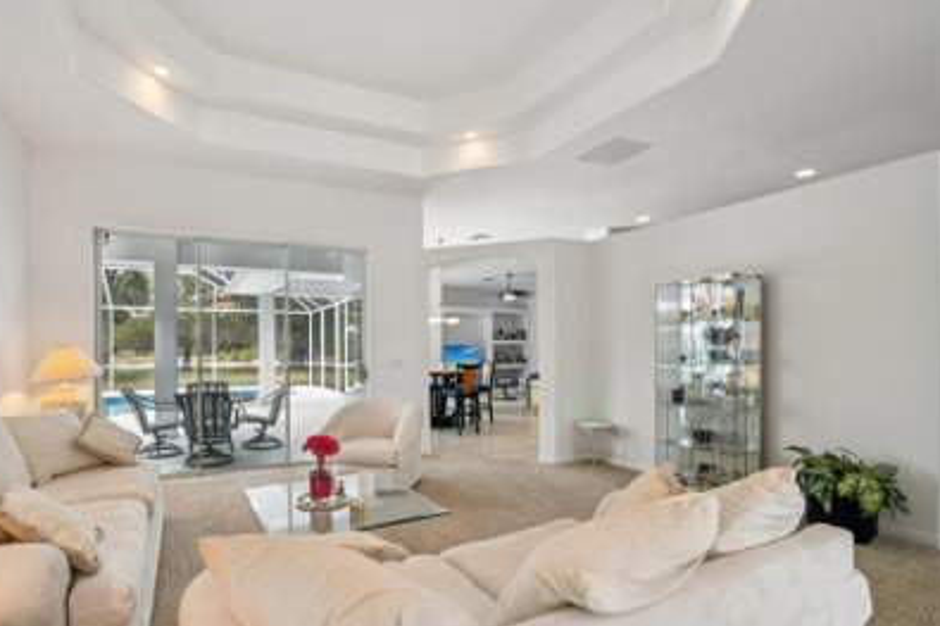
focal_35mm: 17
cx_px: 383
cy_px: 358
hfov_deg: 92.3
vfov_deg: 70.0
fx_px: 444
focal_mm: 14
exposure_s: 1/30
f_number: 8
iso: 400
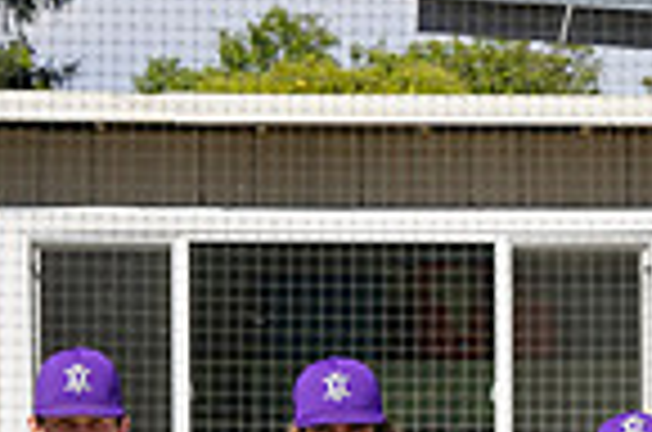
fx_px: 7229
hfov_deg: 5.1
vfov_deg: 3.4
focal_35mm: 400
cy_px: 837
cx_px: 935
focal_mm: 100
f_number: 11
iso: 100
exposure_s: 1/200
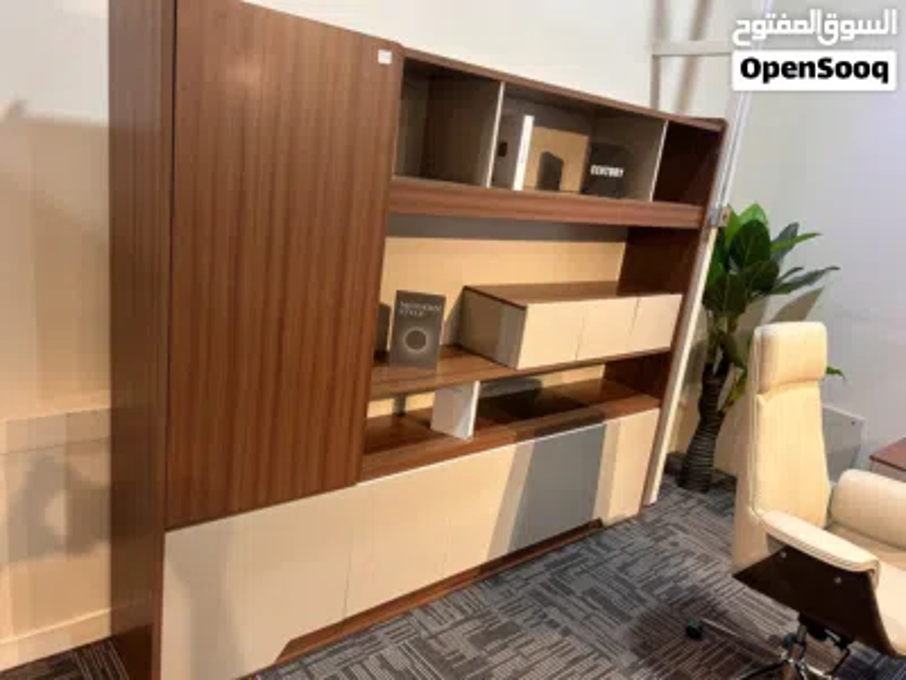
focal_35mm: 26
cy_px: 340
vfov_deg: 53.1
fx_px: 680
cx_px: 453
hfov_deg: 67.3
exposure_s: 1/100
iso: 125
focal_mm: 5.7
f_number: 1.5
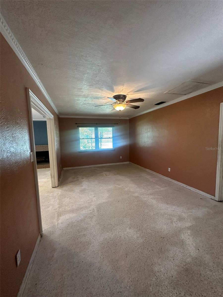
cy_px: 148
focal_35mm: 14
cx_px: 112
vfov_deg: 102.1
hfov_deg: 85.7
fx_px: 120
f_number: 2.2
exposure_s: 1/60
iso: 250
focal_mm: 2.22
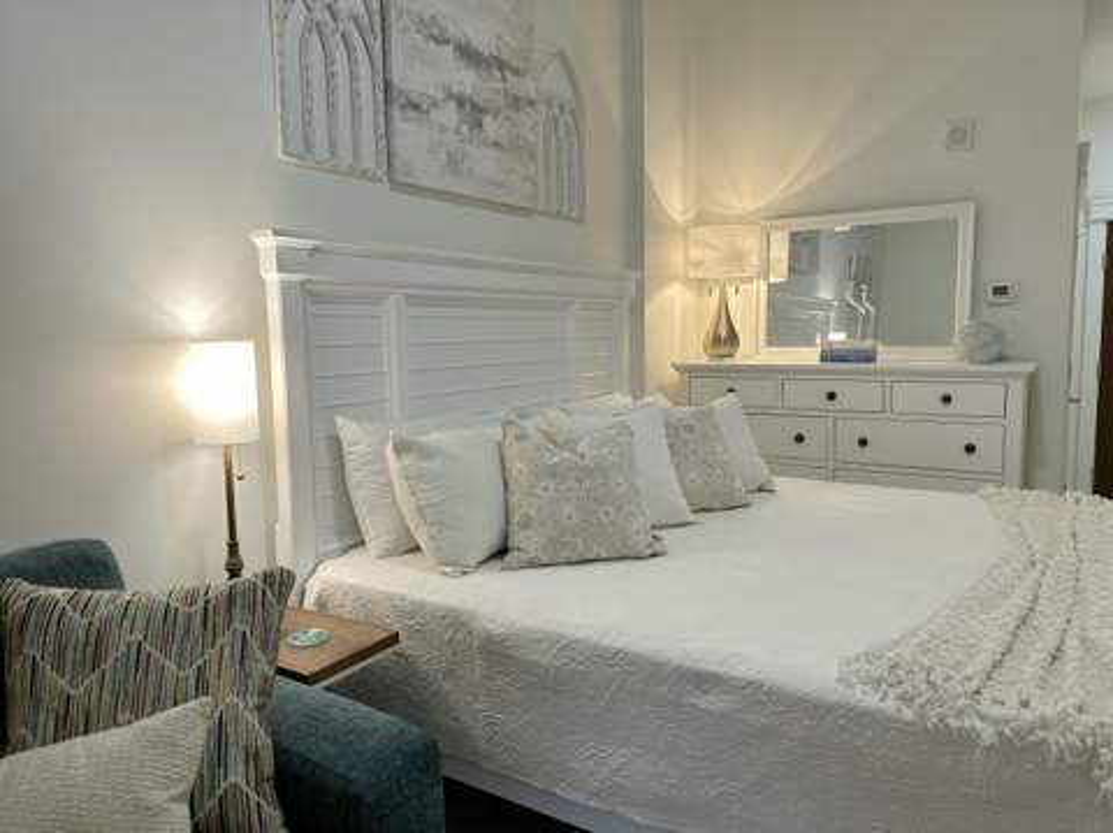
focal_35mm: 24
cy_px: 416
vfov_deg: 56.7
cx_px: 556
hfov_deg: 71.7
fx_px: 771
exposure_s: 1/120
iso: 200
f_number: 1.78
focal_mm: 6.86
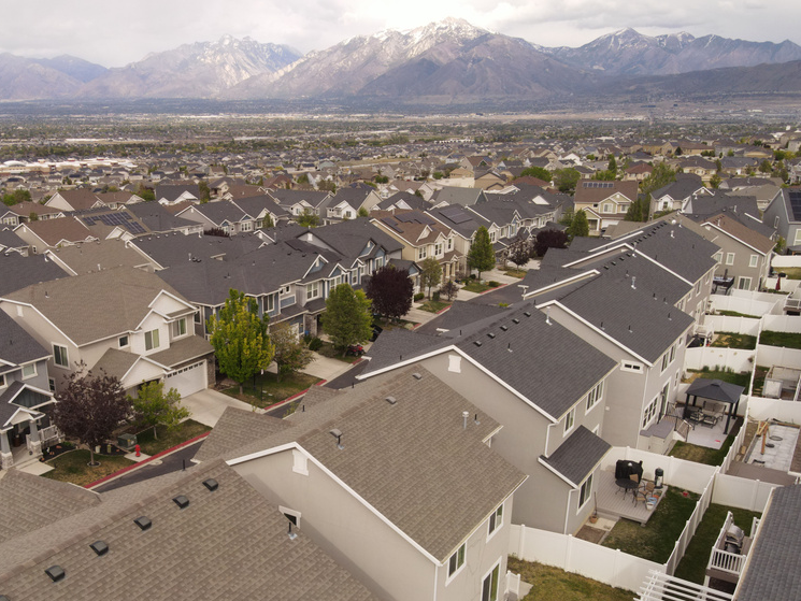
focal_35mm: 33
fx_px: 764
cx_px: 312
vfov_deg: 42.4
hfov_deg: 54.8
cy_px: 396
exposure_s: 1/400
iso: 100
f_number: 2.8
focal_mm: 4.5
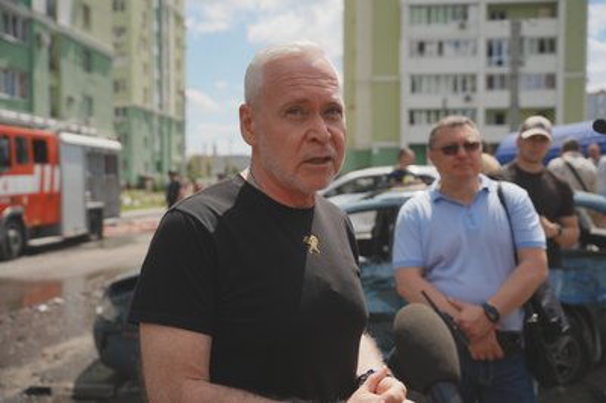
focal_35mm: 36
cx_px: 303
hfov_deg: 53.2
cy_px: 202
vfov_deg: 36.8
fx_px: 605
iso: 50
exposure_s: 1/1600
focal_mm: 36
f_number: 3.5
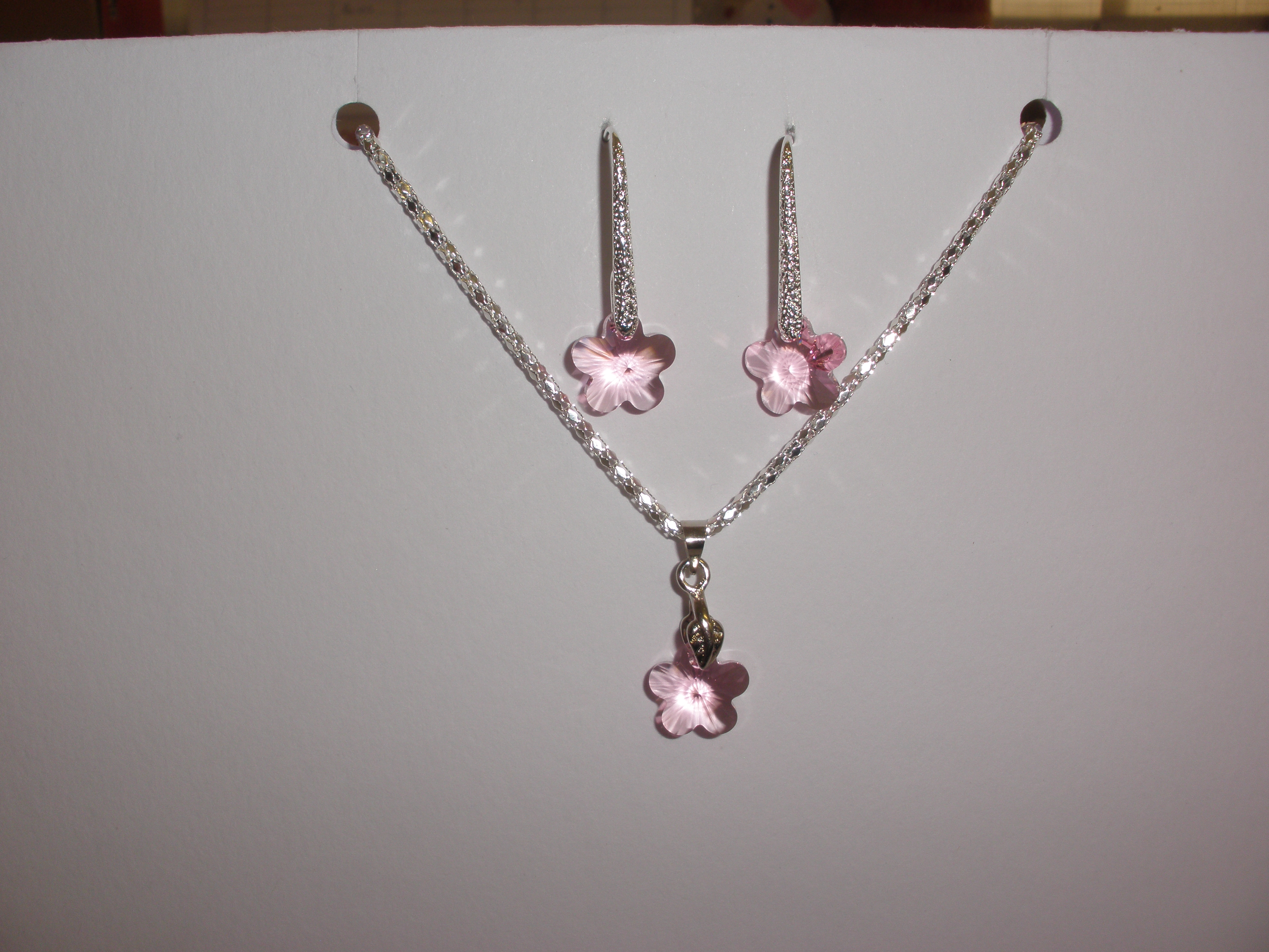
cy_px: 476
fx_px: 1320
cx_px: 634
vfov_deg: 39.7
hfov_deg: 51.4
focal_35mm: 36
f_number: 5.6
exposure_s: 1/30
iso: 64
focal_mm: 6.3
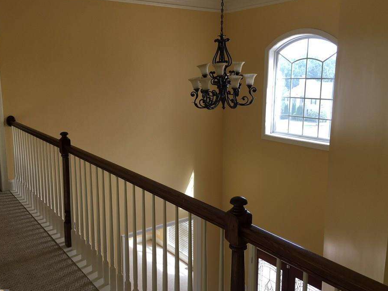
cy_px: 140
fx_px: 370
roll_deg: +1.2
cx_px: 181
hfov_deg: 55.3
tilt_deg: -9.8
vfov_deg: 42.9
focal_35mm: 33
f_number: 2.2
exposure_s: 1/120
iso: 40
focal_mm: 4.15
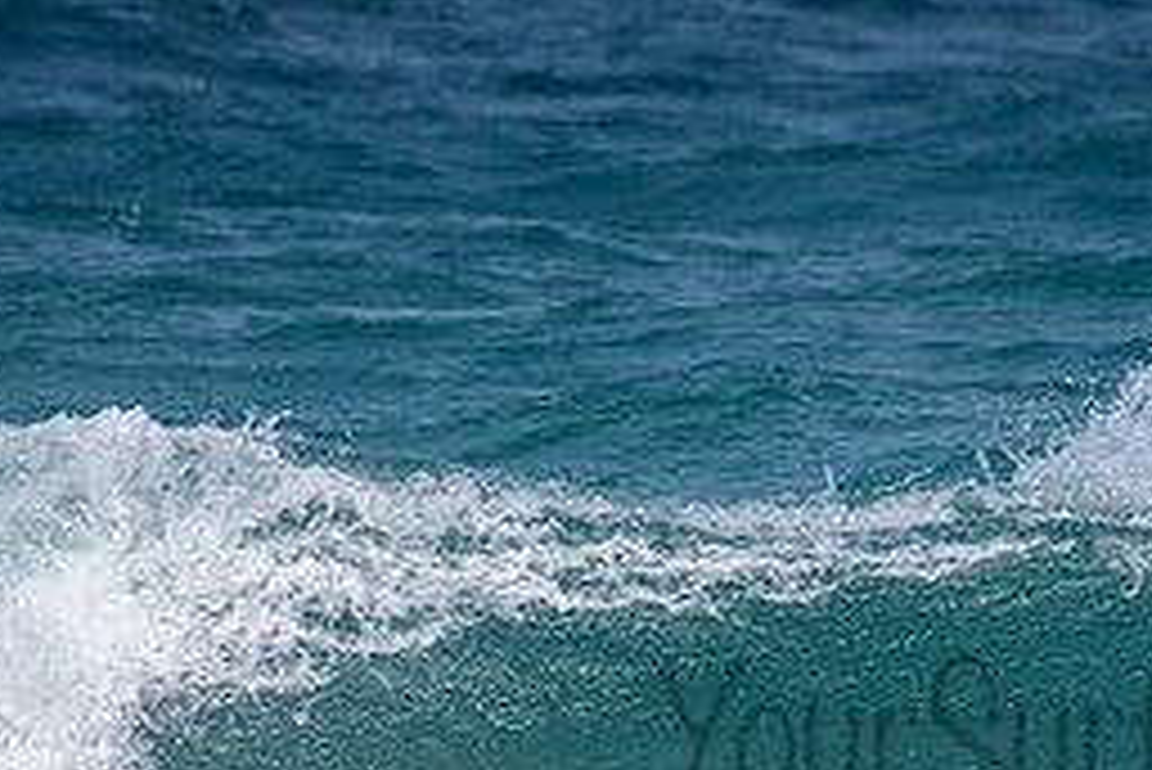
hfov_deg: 1.5
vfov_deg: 1.0
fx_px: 44503
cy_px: 551
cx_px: 1421
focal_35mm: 1390
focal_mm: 500
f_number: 5.6
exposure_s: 1/2000
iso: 90
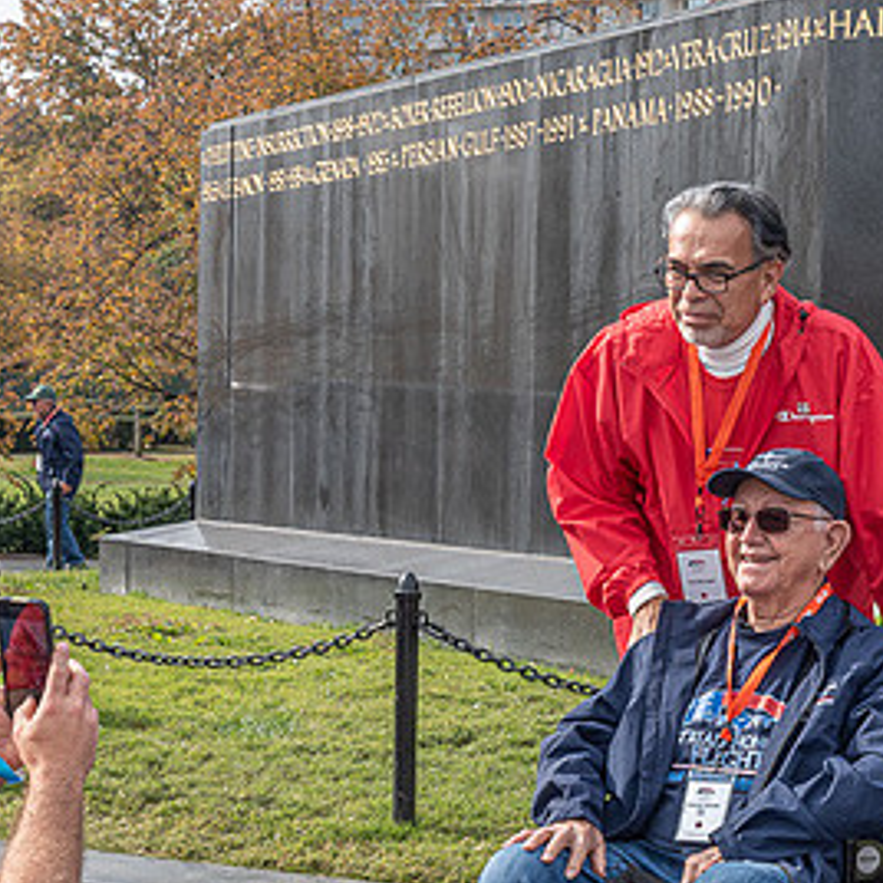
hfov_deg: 17.0
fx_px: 2915
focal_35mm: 101
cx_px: 755
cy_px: 608
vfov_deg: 17.2
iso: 500
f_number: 14
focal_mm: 55
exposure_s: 1/250
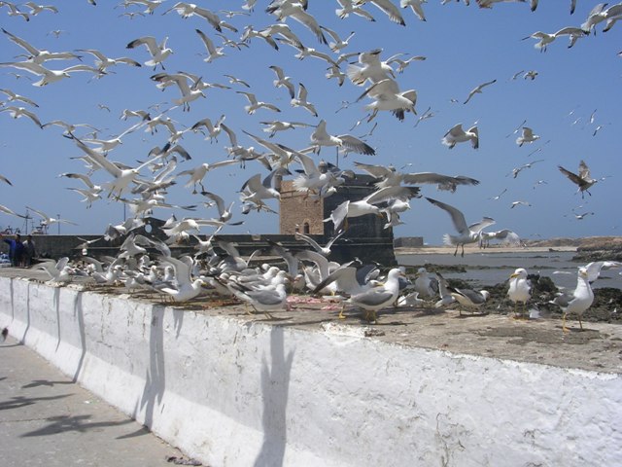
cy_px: 234
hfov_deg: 49.0
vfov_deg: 37.7
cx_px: 311
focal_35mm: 38
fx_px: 683
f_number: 5.6
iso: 50
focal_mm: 5.8
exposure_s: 1/543
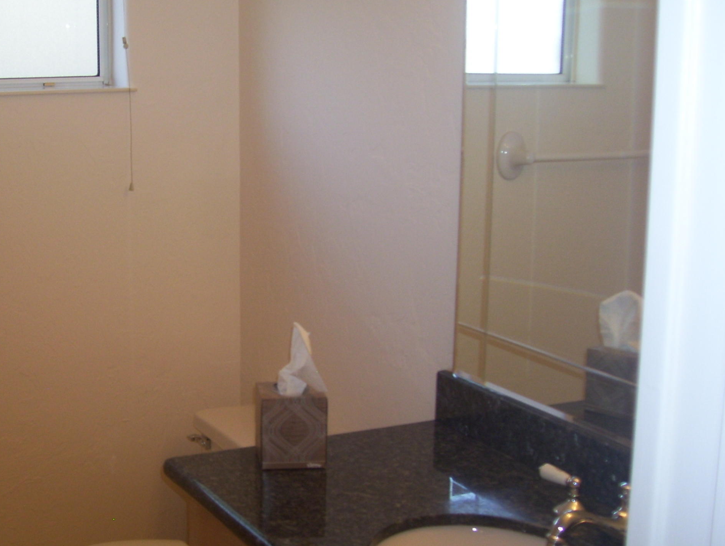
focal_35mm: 57
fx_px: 1195
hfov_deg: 33.1
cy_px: 308
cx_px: 183
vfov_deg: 25.7
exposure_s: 1/60
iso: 80
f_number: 2.7
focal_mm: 6
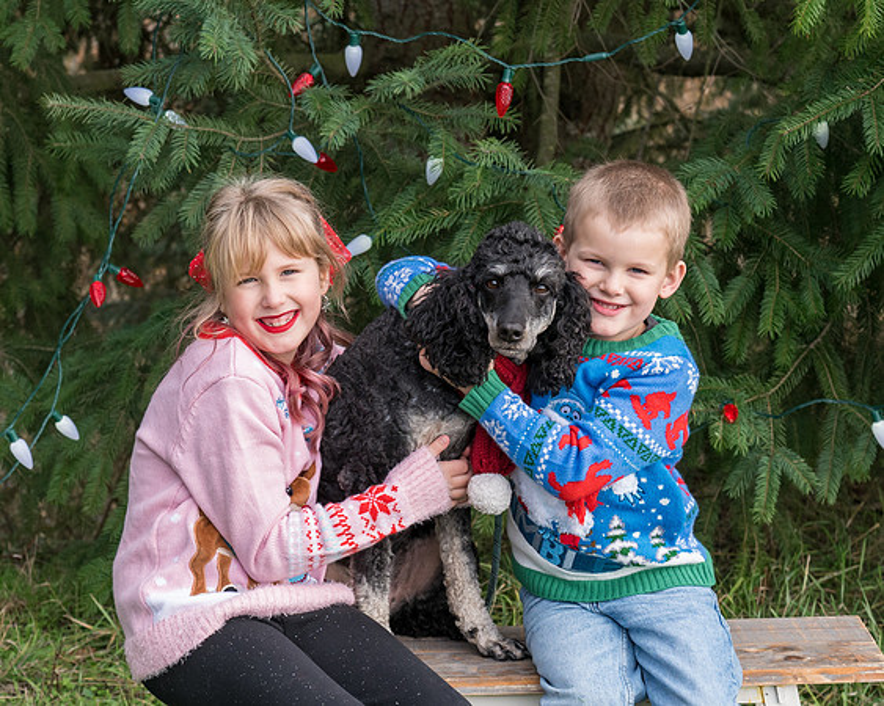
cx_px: 419
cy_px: 252
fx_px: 2824
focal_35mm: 108
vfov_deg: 14.2
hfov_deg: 17.8
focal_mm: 46
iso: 320
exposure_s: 1/320
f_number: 5
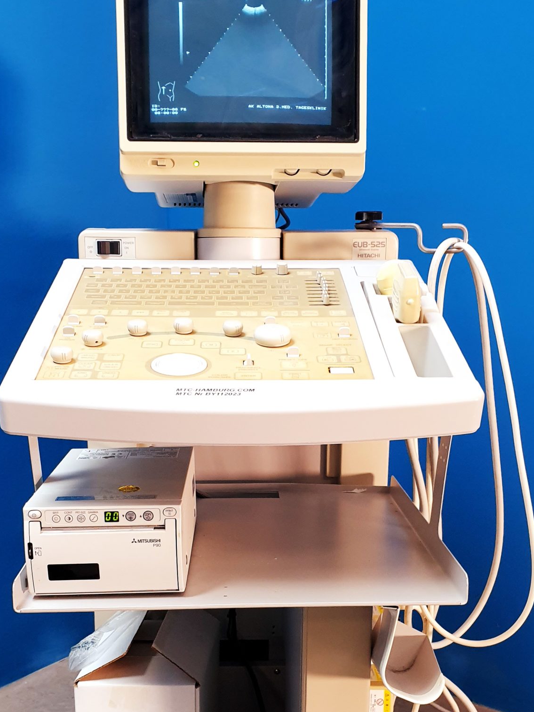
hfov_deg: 32.9
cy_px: 489
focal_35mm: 44
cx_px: 253
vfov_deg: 42.2
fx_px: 905
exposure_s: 1/50
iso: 200
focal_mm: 4.3
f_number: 2.4
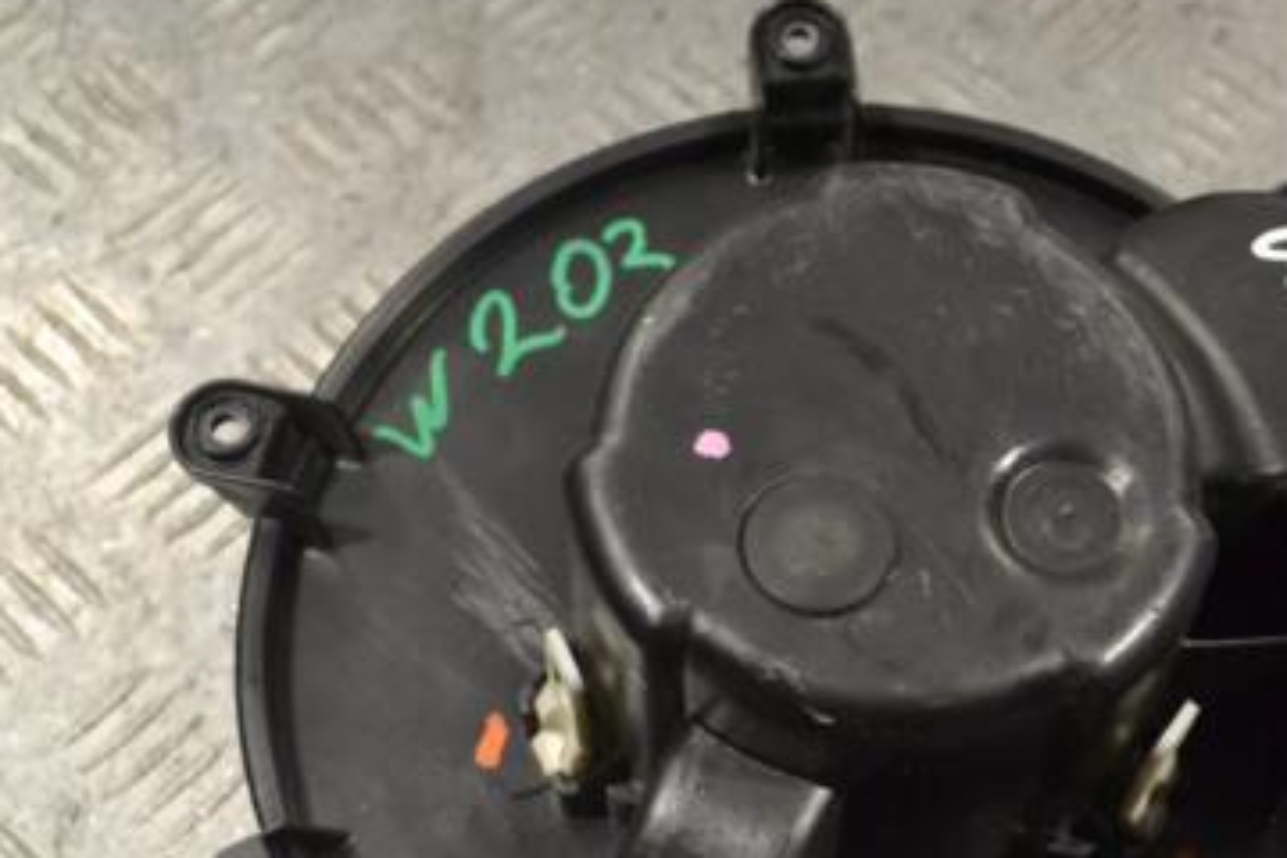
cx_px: 976
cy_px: 604
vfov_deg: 20.8
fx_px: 2324
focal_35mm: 65
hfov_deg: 30.4
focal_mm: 26
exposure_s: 1/250
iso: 3200
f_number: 8
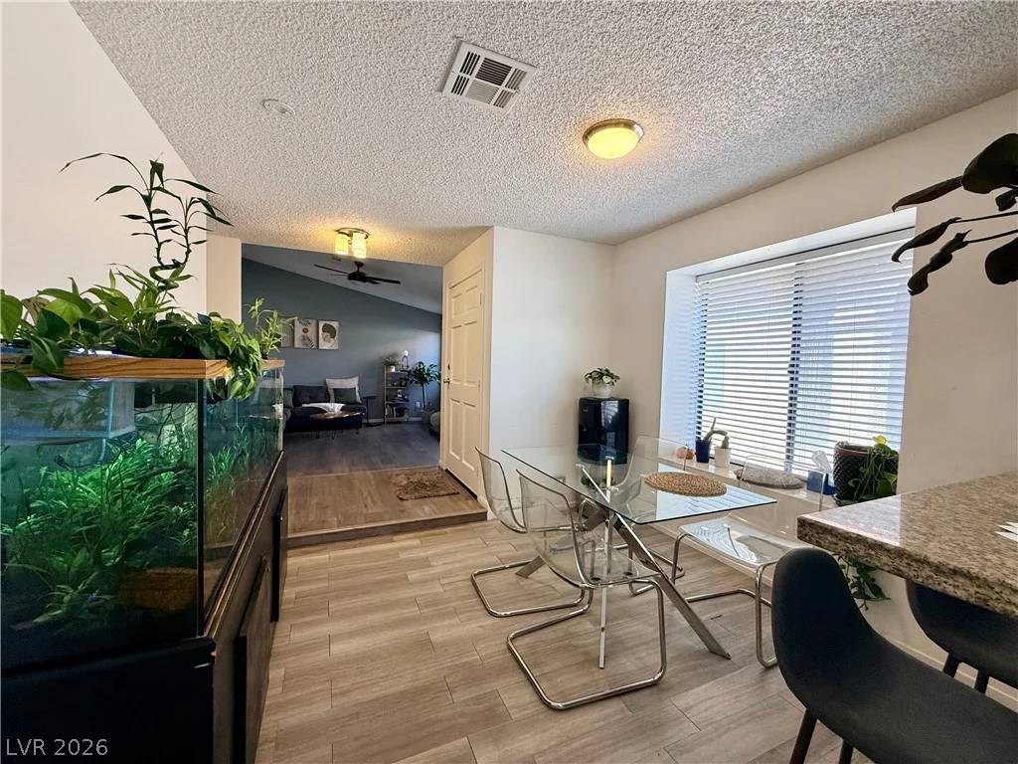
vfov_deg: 85.7
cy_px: 382
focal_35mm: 14
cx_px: 509
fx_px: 412
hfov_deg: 102.1
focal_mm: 2.22
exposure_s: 1/120
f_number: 2.2
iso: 160
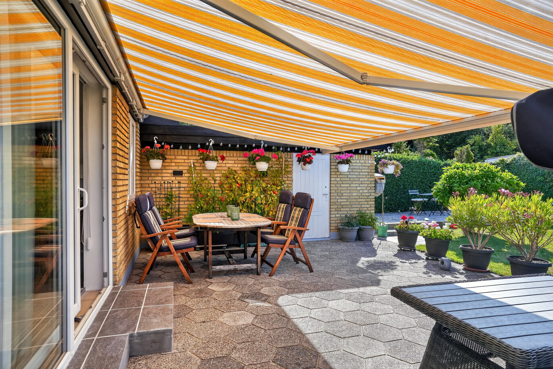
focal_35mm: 22
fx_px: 338
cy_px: 184
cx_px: 276
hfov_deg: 78.6
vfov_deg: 57.2
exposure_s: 1/320
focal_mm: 22
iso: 640
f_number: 8
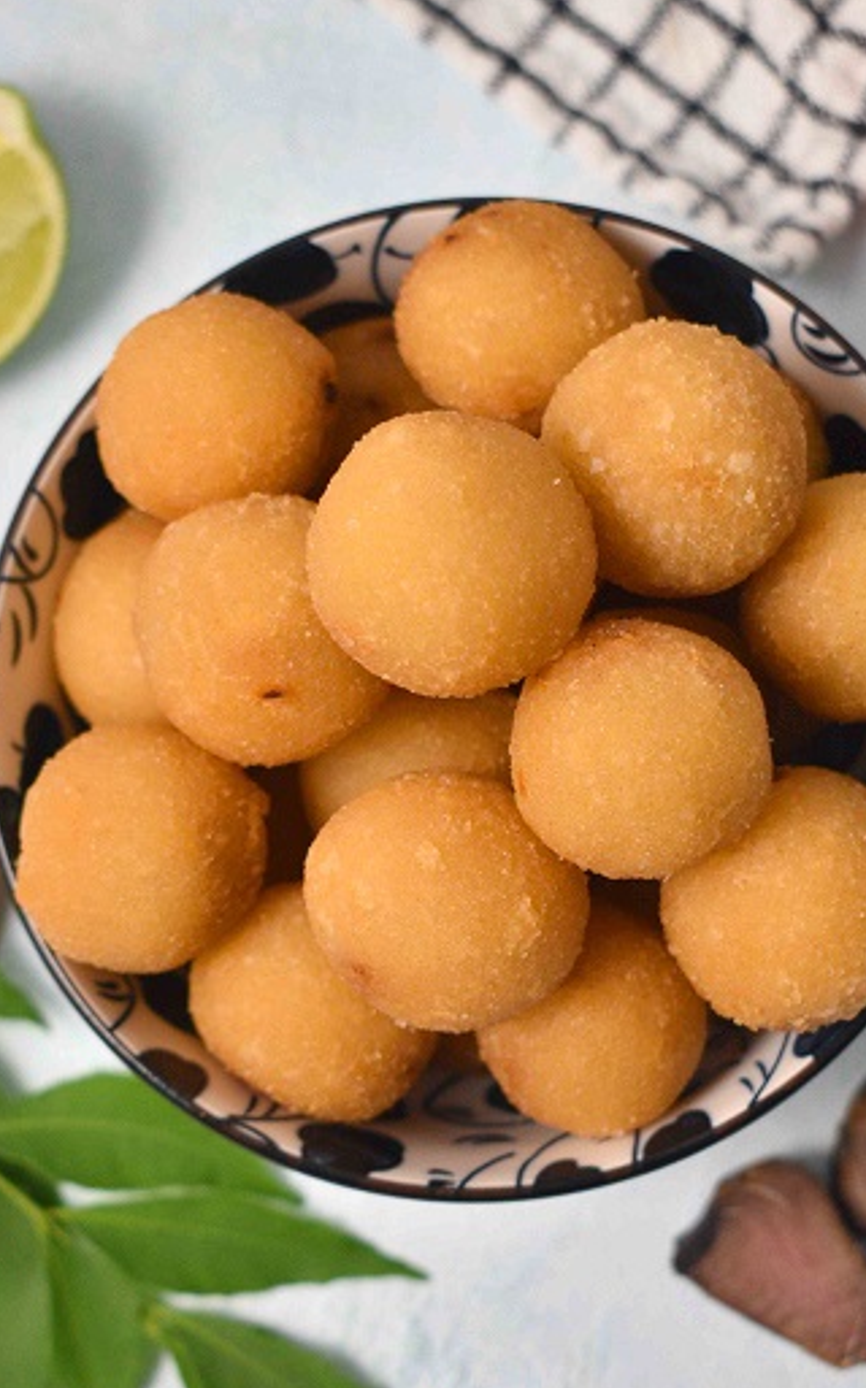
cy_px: 736
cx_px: 487
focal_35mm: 85
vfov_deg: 24.4
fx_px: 3214
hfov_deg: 15.3
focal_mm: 38
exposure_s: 1/60
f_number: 4.8
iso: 560
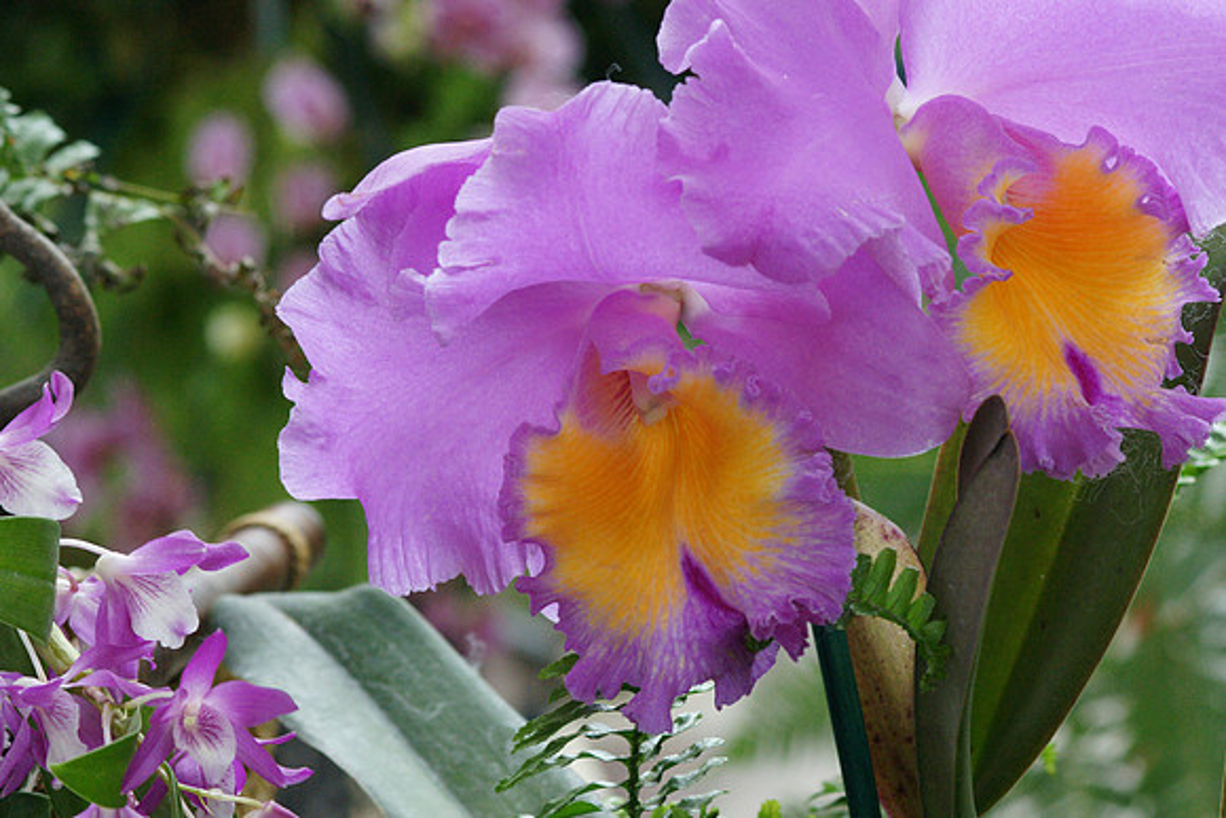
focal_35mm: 135
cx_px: 613
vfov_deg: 10.2
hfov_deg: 15.2
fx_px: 4598
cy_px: 409
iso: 1600
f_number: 8
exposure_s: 1/160
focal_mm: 90
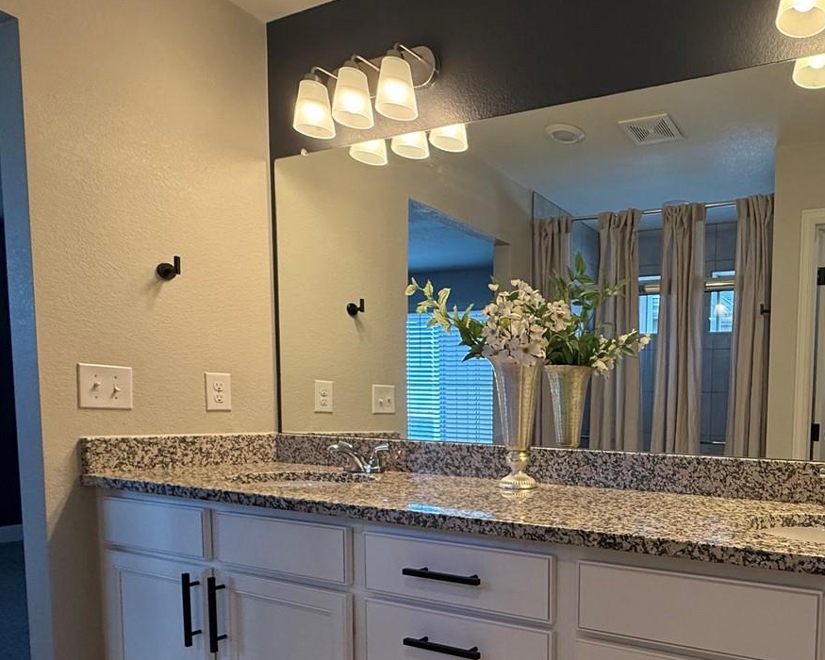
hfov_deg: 62.3
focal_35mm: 25
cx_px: 662
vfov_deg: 55.0
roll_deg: -0.7
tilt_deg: -5.0
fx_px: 610
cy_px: 465
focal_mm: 2.22
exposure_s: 1/120
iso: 125
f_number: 2.2
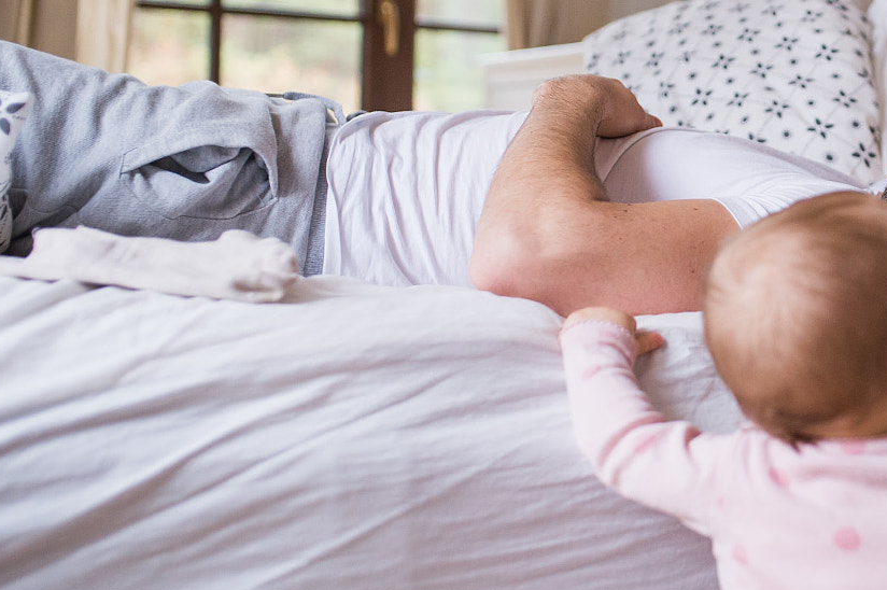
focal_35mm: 68
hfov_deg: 28.4
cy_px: 246
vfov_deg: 20.0
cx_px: 816
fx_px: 1674
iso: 1600
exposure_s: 1/400
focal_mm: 35
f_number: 2.5
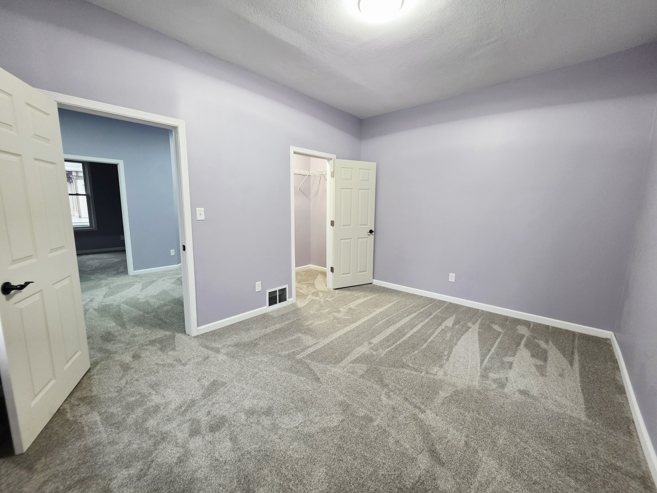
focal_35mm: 13
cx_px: 328
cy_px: 246
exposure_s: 1/60.2
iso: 320
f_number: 1.9
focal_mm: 2.2
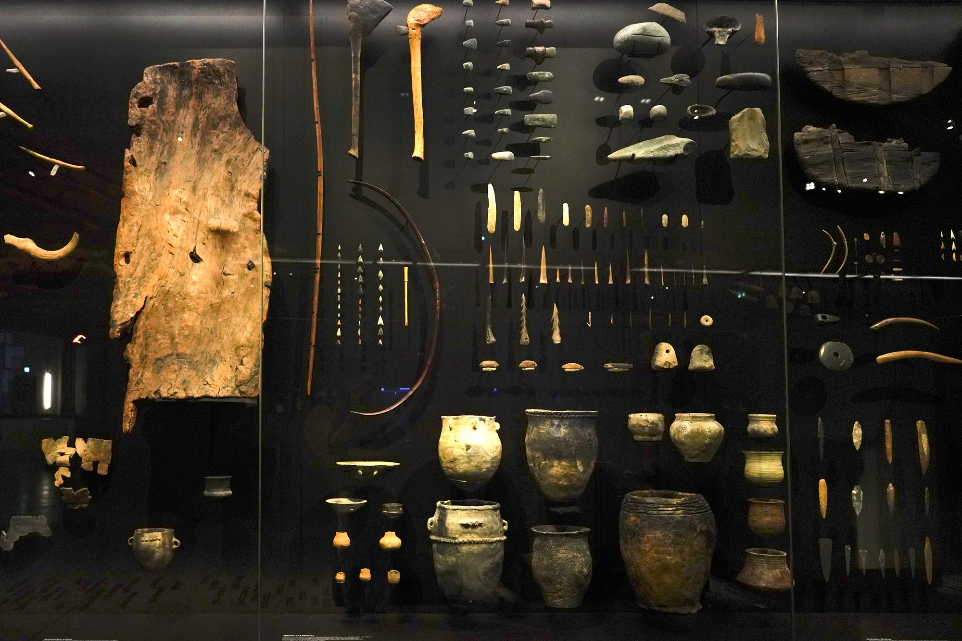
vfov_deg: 53.1
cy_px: 320
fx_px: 641
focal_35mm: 24
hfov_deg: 73.7
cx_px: 481
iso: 3200
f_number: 4.5
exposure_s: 1/80
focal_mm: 24
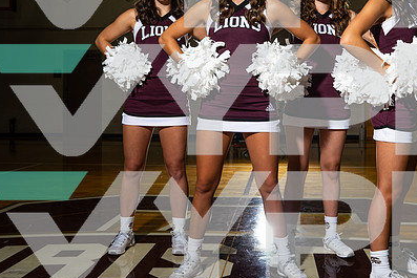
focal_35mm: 44
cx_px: 249
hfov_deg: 44.3
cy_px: 100
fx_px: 510
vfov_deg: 30.4
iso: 100
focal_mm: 30
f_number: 8
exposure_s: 1/125
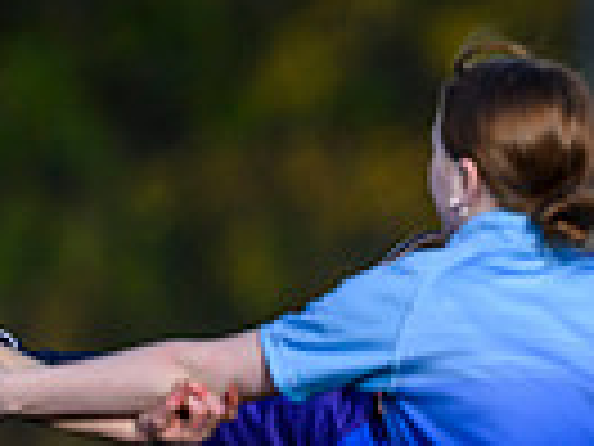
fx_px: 28966
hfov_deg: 1.2
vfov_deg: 0.9
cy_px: 435
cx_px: 1292
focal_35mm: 1688
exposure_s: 1/3200
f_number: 3.2
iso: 500
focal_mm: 400
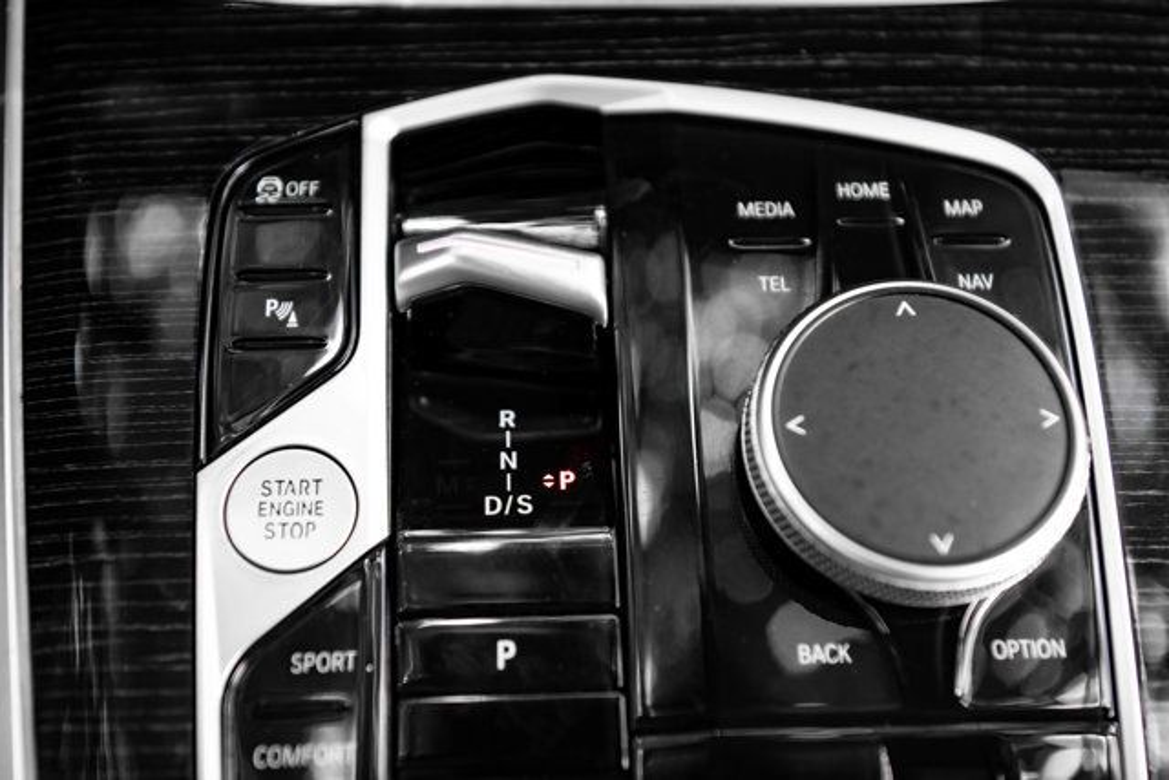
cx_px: 584
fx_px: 1461
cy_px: 390
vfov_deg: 29.9
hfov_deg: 43.6
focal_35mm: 45
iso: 800
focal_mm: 45
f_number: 2.8
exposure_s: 1/250
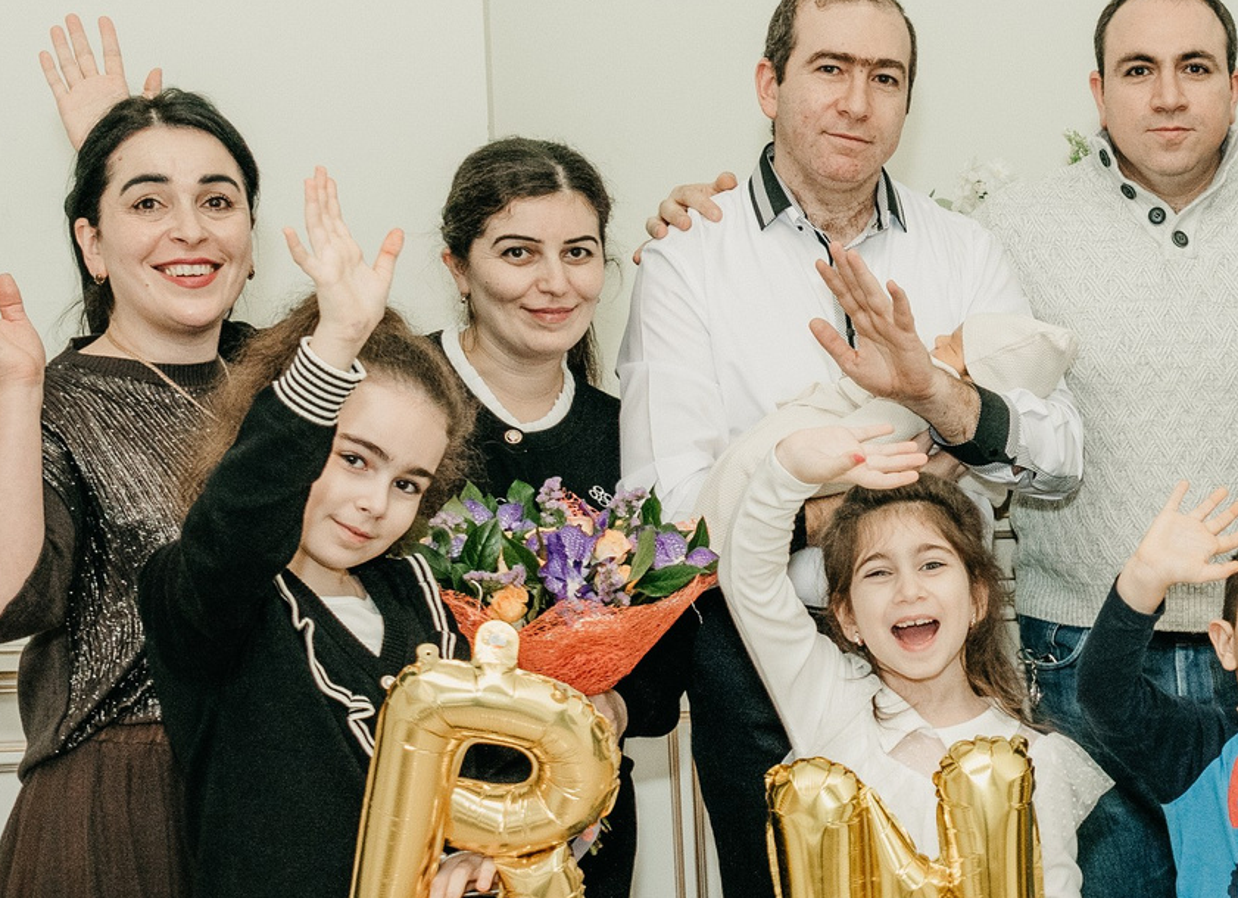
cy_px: 673
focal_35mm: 85
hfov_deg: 21.9
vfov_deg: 16.9
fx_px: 3004
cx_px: 1385
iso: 320
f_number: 4.5
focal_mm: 24
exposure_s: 1/160
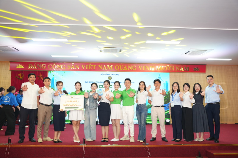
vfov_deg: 43.9
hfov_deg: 62.3
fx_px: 197
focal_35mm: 30
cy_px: 79
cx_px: 119
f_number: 4
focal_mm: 29.8
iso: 640
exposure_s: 1/100
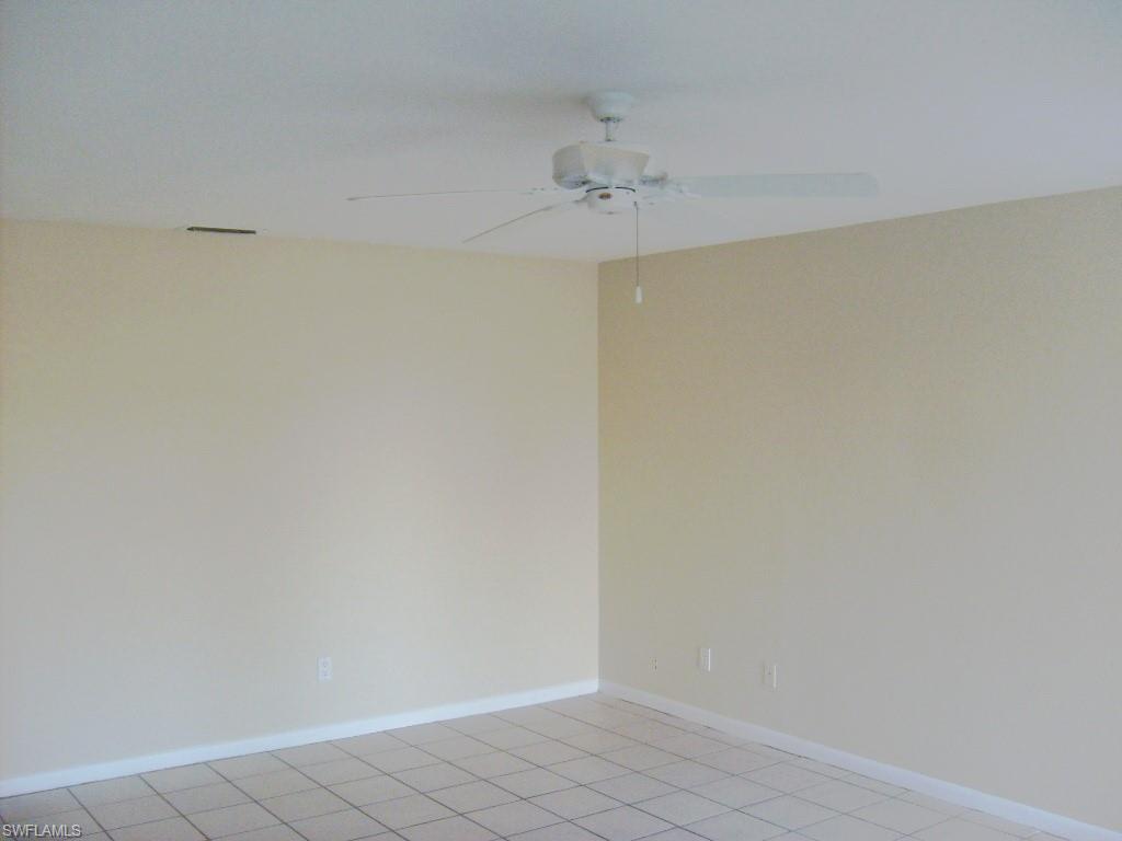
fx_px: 1134
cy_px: 420
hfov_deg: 52.6
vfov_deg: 40.7
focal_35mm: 35
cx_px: 561
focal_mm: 5.8
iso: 160
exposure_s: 1/45
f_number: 2.8
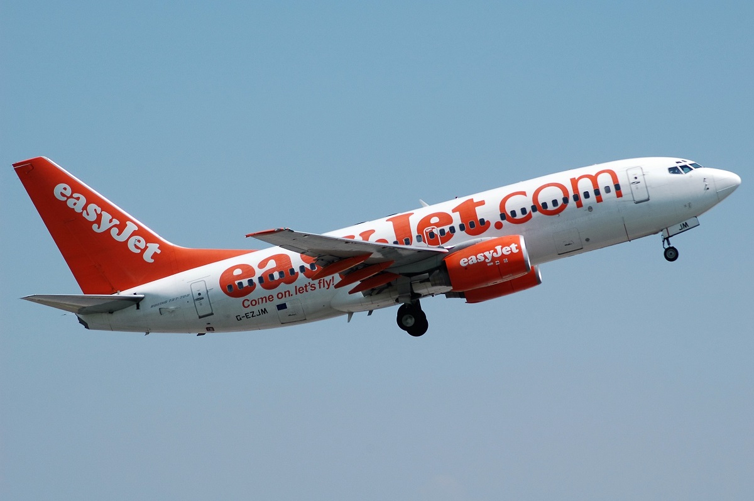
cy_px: 250
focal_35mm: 232
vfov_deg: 5.9
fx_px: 4864
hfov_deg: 8.9
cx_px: 377
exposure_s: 1/800
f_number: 7.1
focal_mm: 155
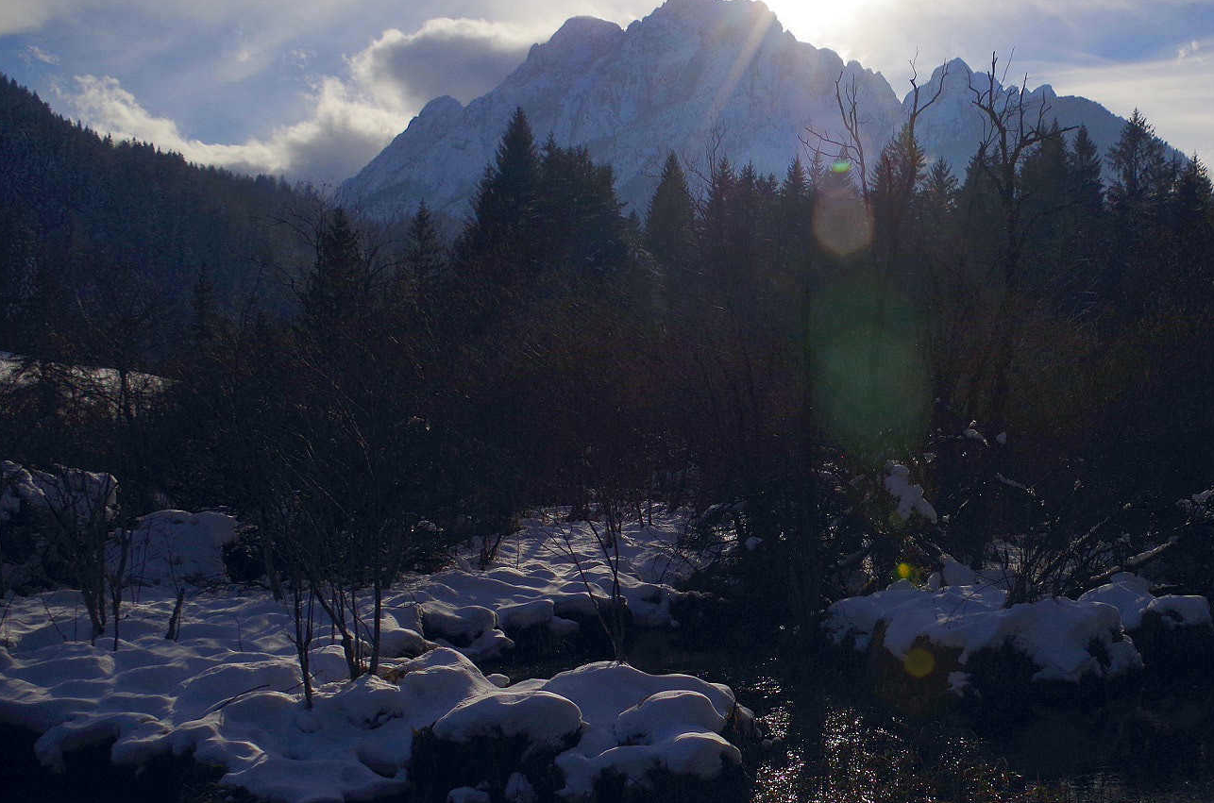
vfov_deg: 31.0
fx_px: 1447
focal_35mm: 43
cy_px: 426
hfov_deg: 44.3
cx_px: 878
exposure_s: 1/1250
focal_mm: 18
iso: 200
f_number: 6.3
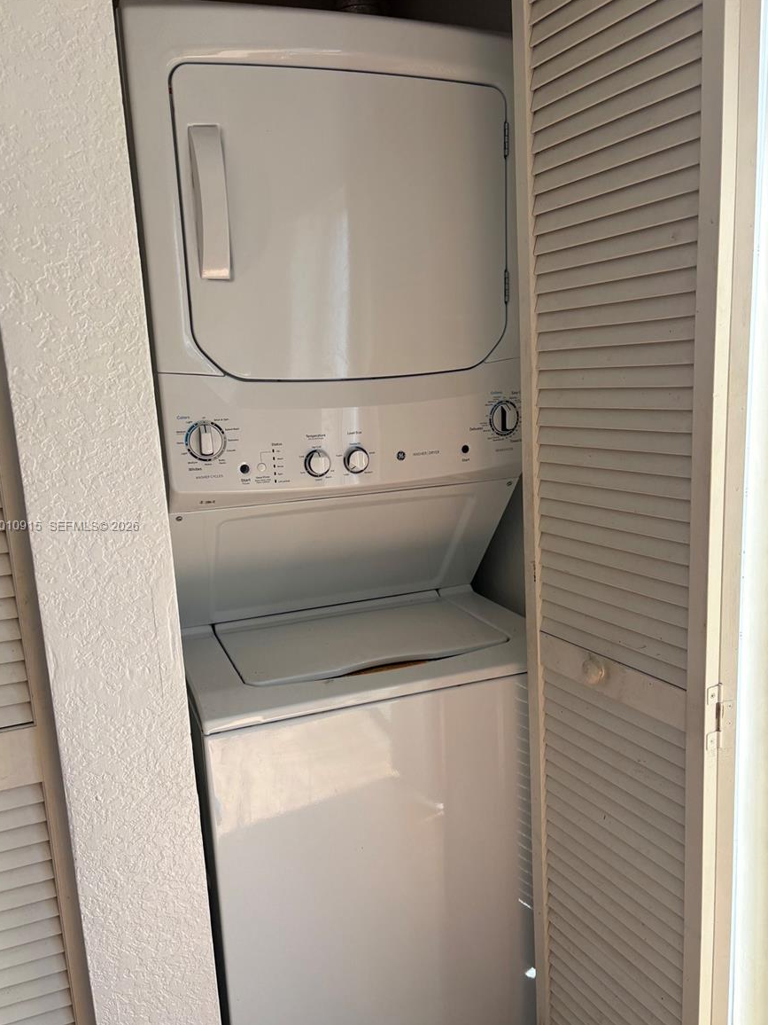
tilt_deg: -9.9
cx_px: 373
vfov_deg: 65.3
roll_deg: +3.4
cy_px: 527
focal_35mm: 27
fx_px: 799
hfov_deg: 51.3
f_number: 1.6
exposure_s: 1/232
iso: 64
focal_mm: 5.96
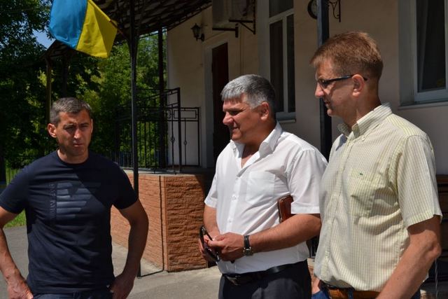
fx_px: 653
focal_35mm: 52
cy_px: 150
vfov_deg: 25.8
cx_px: 224
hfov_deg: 37.8
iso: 100
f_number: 11
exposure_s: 1/200
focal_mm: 35
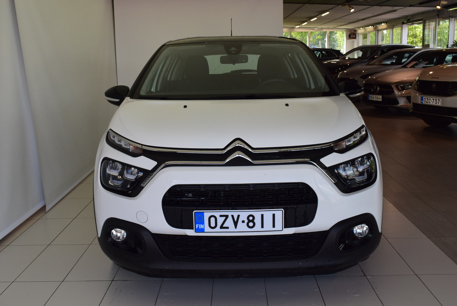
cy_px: 153
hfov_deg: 49.5
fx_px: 495
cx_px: 228
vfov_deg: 34.3
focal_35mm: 39
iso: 1600
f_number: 11
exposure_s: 1/500
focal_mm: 26
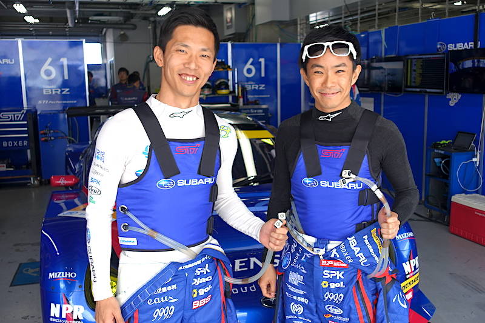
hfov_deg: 50.7
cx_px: 242
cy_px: 162
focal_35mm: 38
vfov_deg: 35.0
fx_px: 512
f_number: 2.8
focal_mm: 13.92
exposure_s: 1/250
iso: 125
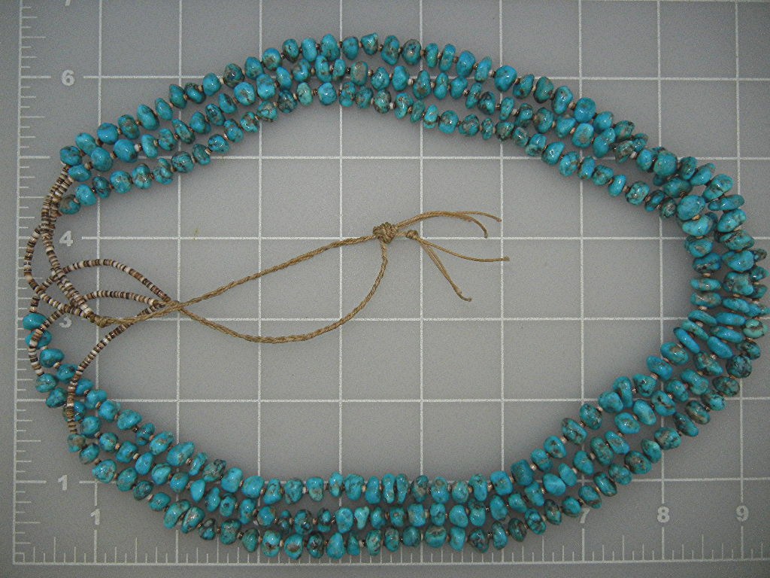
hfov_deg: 60.0
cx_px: 385
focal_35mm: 30
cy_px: 289
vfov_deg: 46.8
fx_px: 667
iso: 458
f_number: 7
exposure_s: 1/30
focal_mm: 5.4
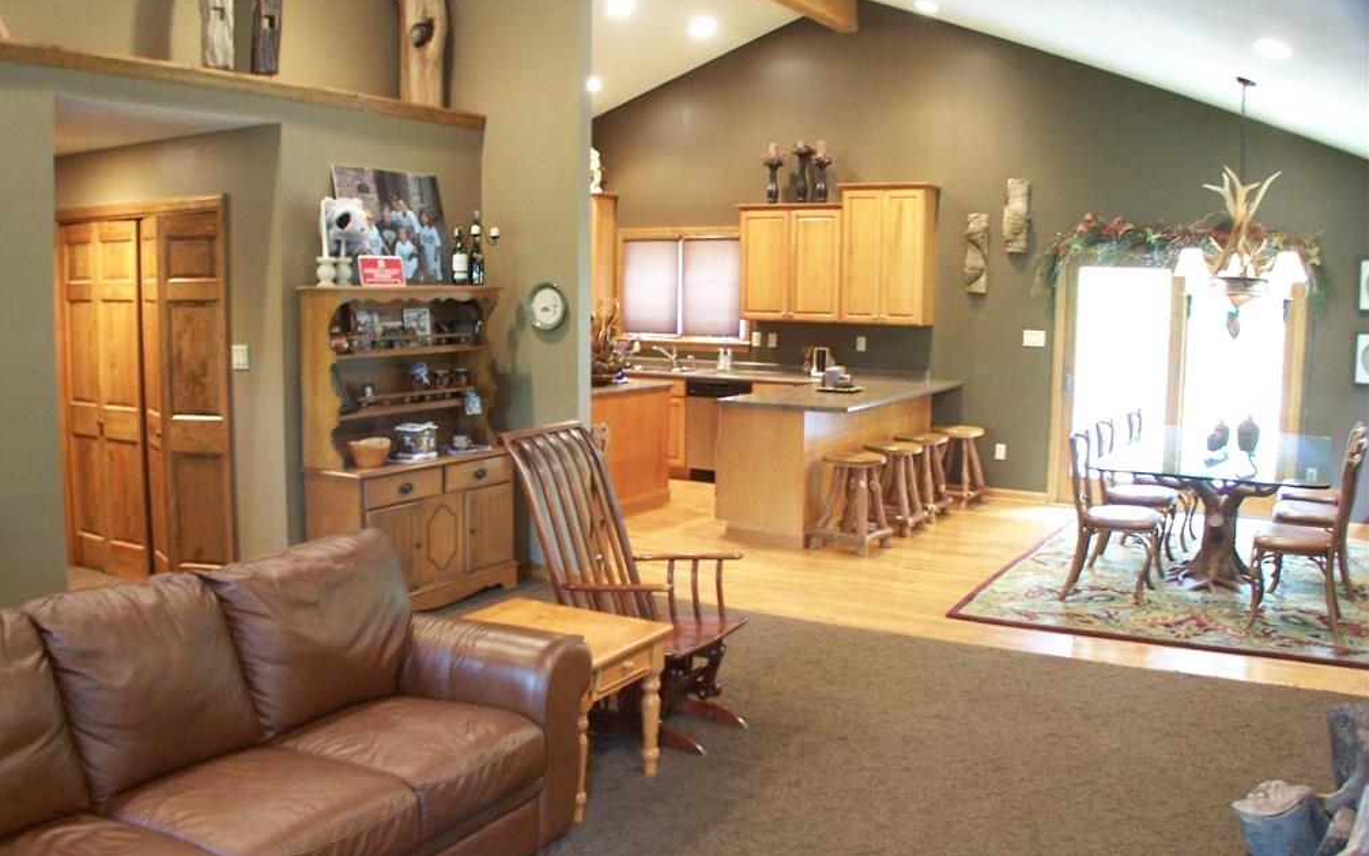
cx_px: 674
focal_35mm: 41
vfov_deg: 31.3
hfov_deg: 48.2
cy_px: 429
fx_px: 1530
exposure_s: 1/3
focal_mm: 6.3
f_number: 2.8
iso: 140
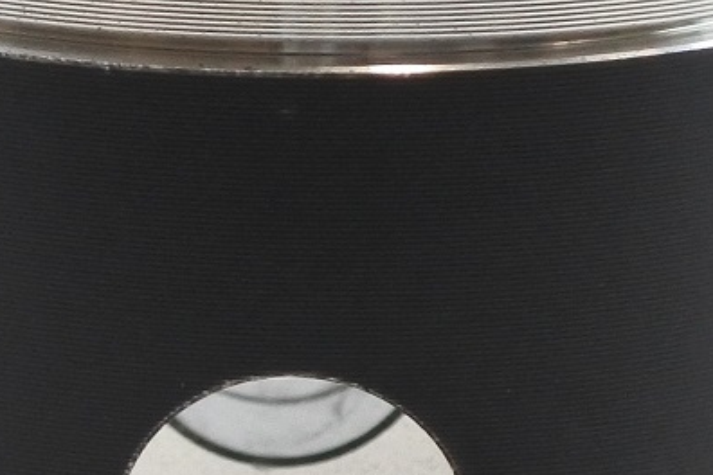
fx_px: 3882
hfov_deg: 10.5
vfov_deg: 7.0
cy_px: 432
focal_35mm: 196
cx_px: 311
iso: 500
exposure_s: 1/125
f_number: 4.5
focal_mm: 17.2
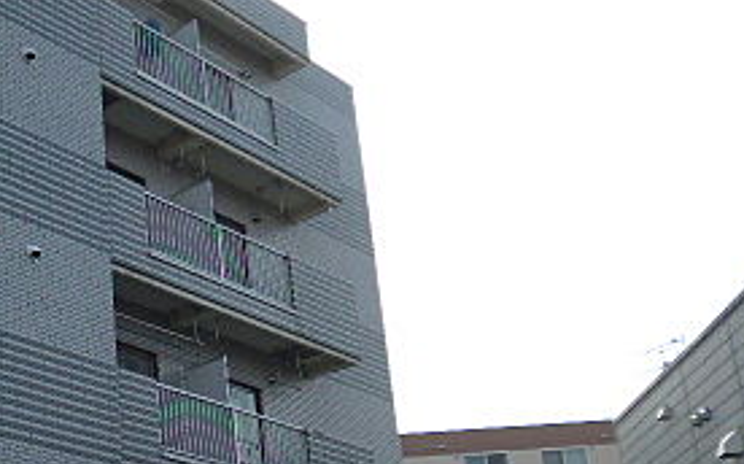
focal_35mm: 59
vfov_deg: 21.6
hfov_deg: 30.6
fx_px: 1195
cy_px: 386
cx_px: -89
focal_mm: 4.3
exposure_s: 1/1300
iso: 100
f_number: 2.8
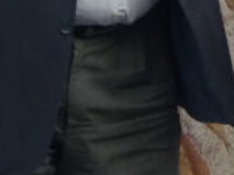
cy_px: -149
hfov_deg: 5.0
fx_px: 2682
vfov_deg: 3.7
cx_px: -16
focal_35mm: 397
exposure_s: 1/125
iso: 100
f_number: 4
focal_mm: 12.5
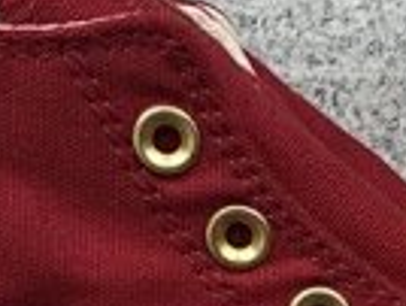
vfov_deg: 9.5
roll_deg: -0.7
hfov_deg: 13.2
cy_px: 570
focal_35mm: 148
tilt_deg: -16.9
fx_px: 1739
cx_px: 400
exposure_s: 1/100
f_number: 2.4
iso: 32
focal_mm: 3.3
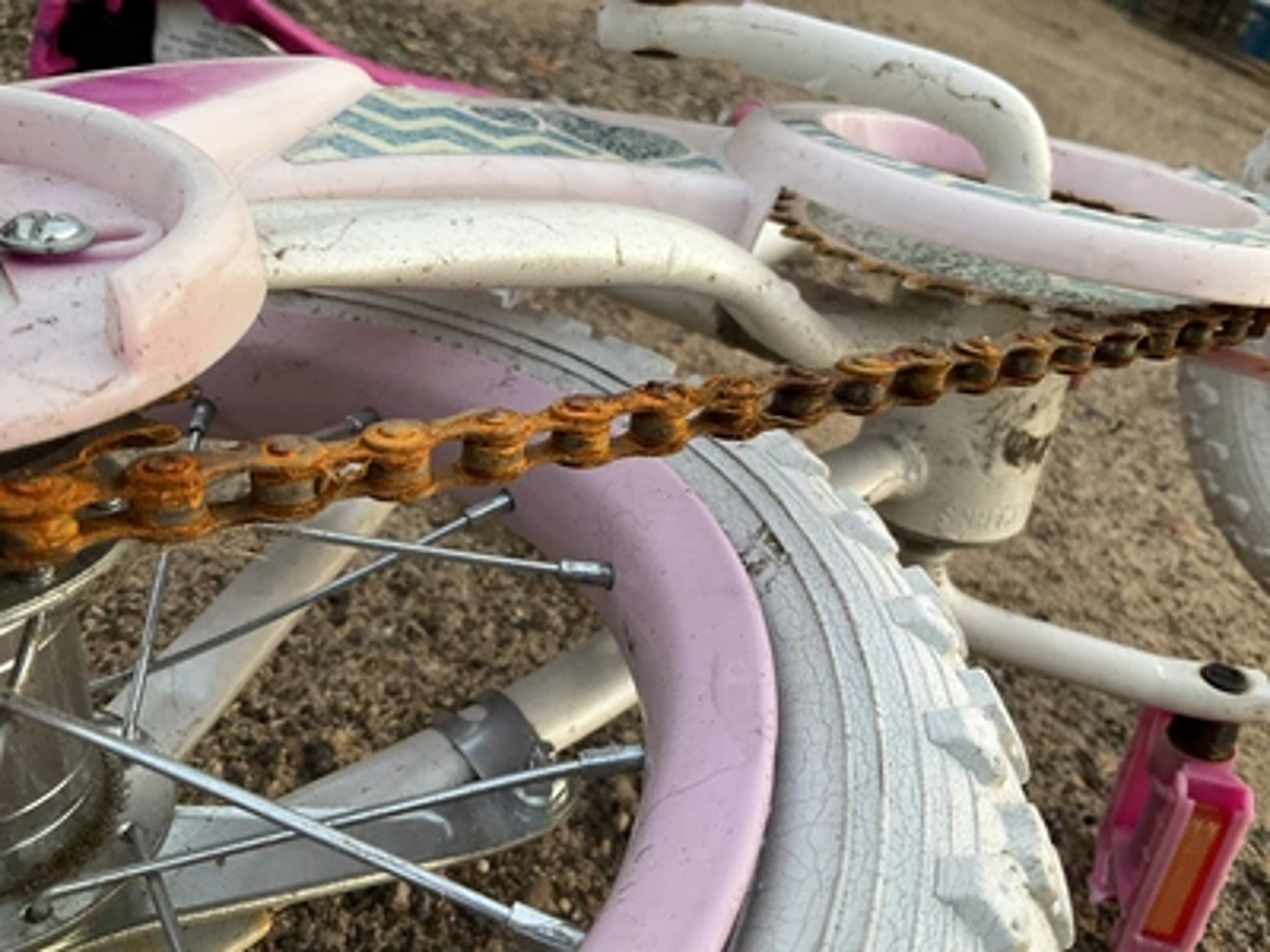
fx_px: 1064
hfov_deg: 61.7
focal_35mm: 29
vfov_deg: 48.2
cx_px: 635
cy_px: 476
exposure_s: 1/122
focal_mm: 3
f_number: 1.8
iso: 64
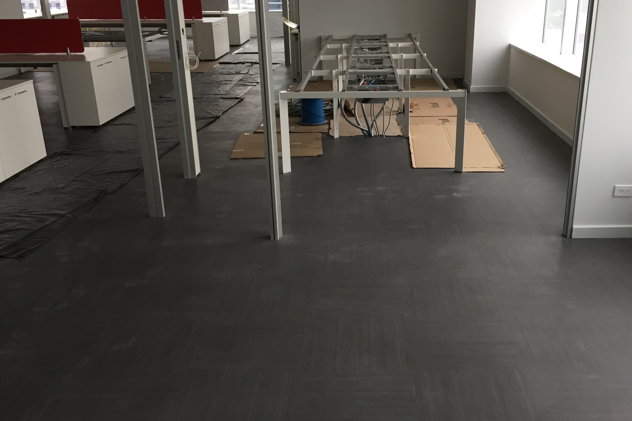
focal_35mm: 38
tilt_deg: -22.0
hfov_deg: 50.6
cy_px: 242
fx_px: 667
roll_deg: +0.0
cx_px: 355
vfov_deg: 35.0
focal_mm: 4.15
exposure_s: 1/30
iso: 64
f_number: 2.2
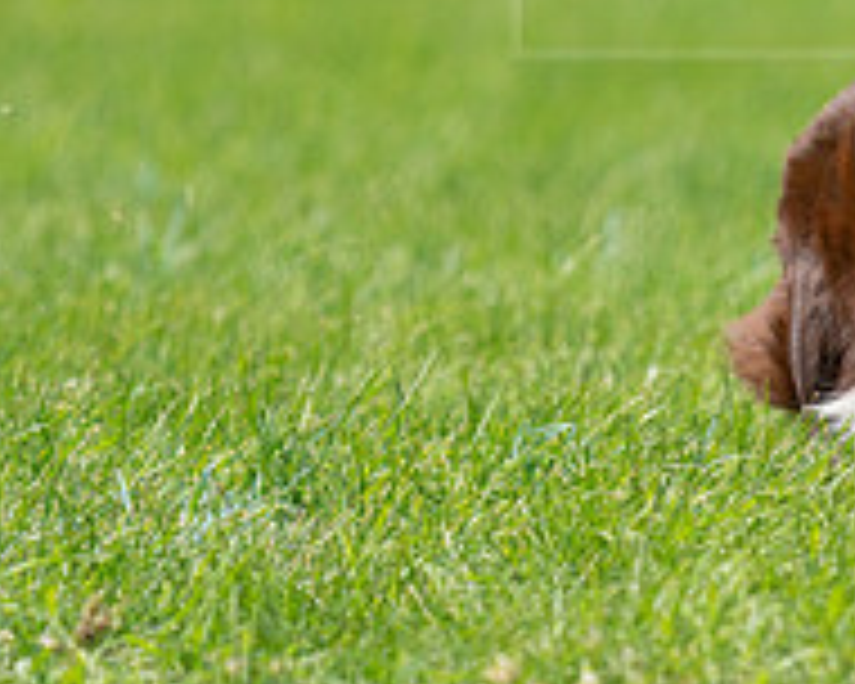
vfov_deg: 1.4
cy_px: -11
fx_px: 27101
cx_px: 940
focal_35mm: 1071
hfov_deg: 1.8
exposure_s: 1/4000
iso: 1000
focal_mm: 374
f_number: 6.3
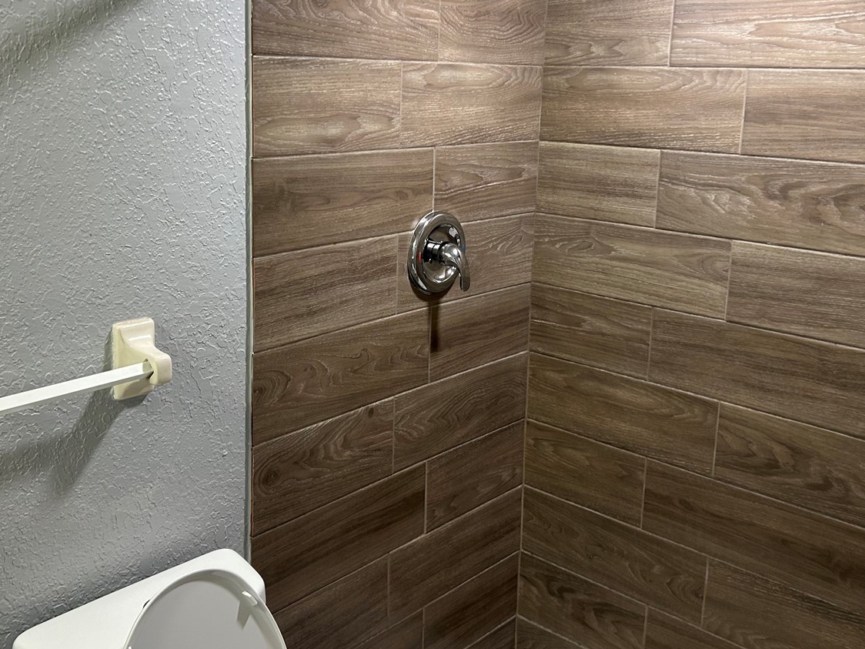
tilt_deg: -11.0
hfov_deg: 50.0
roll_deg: -1.2
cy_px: 232
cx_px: 372
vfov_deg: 38.3
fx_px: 925
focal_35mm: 37
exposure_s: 1/60
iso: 125
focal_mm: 5.7
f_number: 1.5
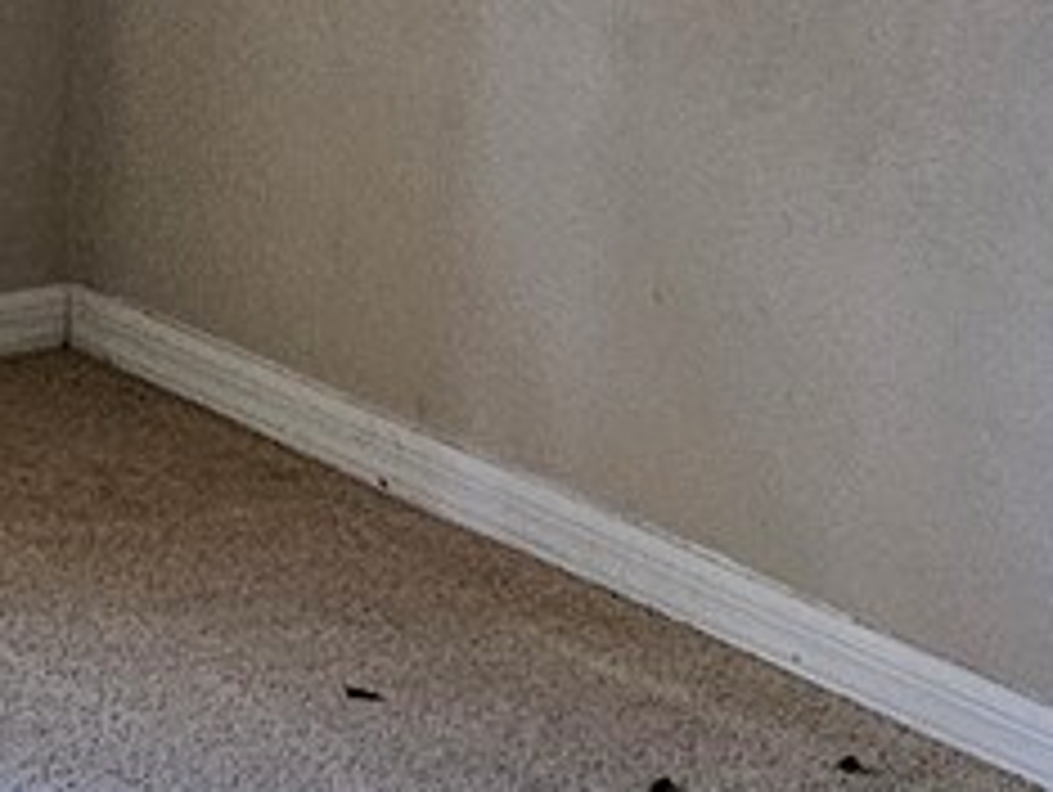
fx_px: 4781
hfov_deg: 12.4
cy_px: -446
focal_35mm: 157
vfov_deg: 9.2
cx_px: -112
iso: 800
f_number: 1.7
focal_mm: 6.3
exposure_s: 1/120
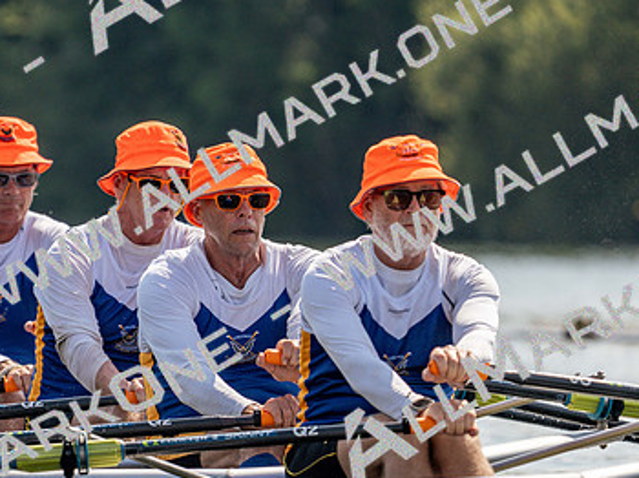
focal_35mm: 614
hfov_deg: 3.2
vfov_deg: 2.4
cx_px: 188
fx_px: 11326
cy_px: 322
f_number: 6.3
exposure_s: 1/1600
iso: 250
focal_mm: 385
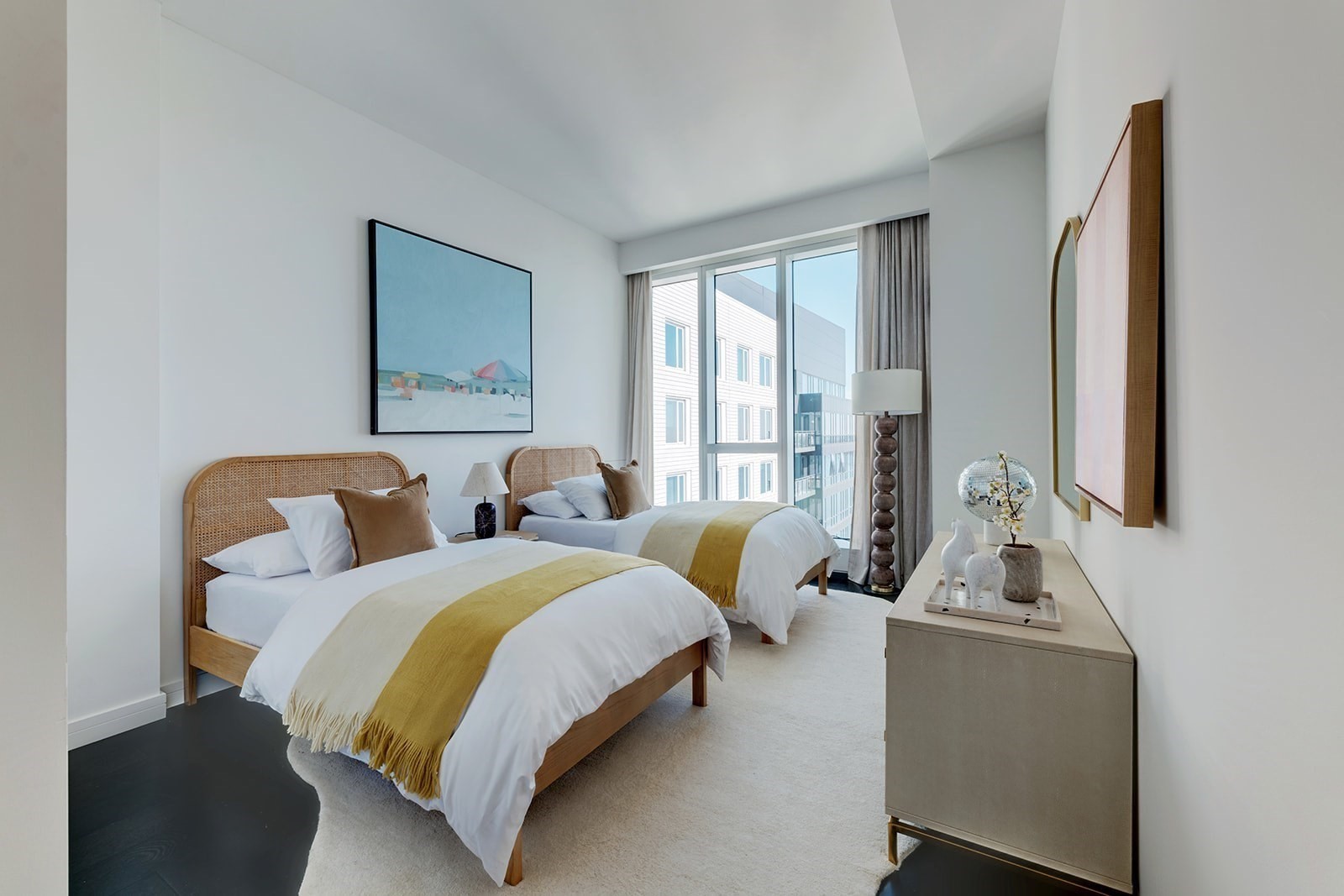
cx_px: 672
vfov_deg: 81.2
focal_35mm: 14
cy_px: 448
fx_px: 523
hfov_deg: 104.2
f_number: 13
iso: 200
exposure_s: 1/20
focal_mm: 14
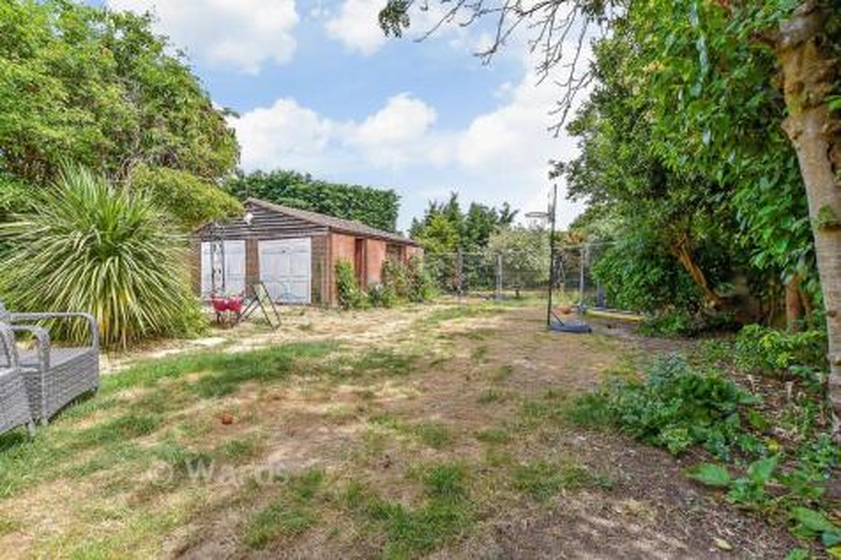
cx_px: 420
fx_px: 584
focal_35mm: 25
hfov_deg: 71.5
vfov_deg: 51.3
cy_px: 280
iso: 160
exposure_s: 1/160
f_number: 8
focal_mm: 17
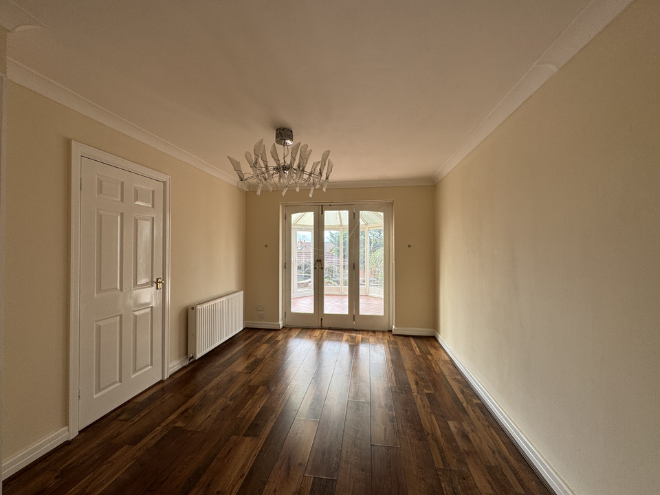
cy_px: 248
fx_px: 267
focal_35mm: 14
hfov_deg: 102.1
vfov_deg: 85.7
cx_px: 330
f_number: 2.2
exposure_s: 1/99
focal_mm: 2.22
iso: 50
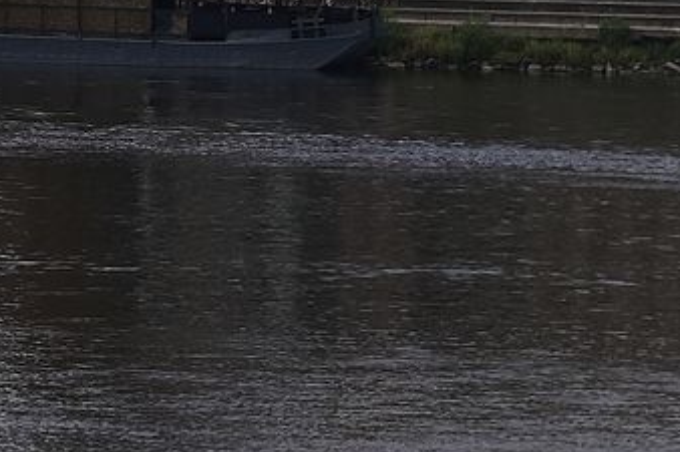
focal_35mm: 444
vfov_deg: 3.1
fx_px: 8382
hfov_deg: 4.6
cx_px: -577
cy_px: -584
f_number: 5.6
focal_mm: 50
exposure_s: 1/500
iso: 100
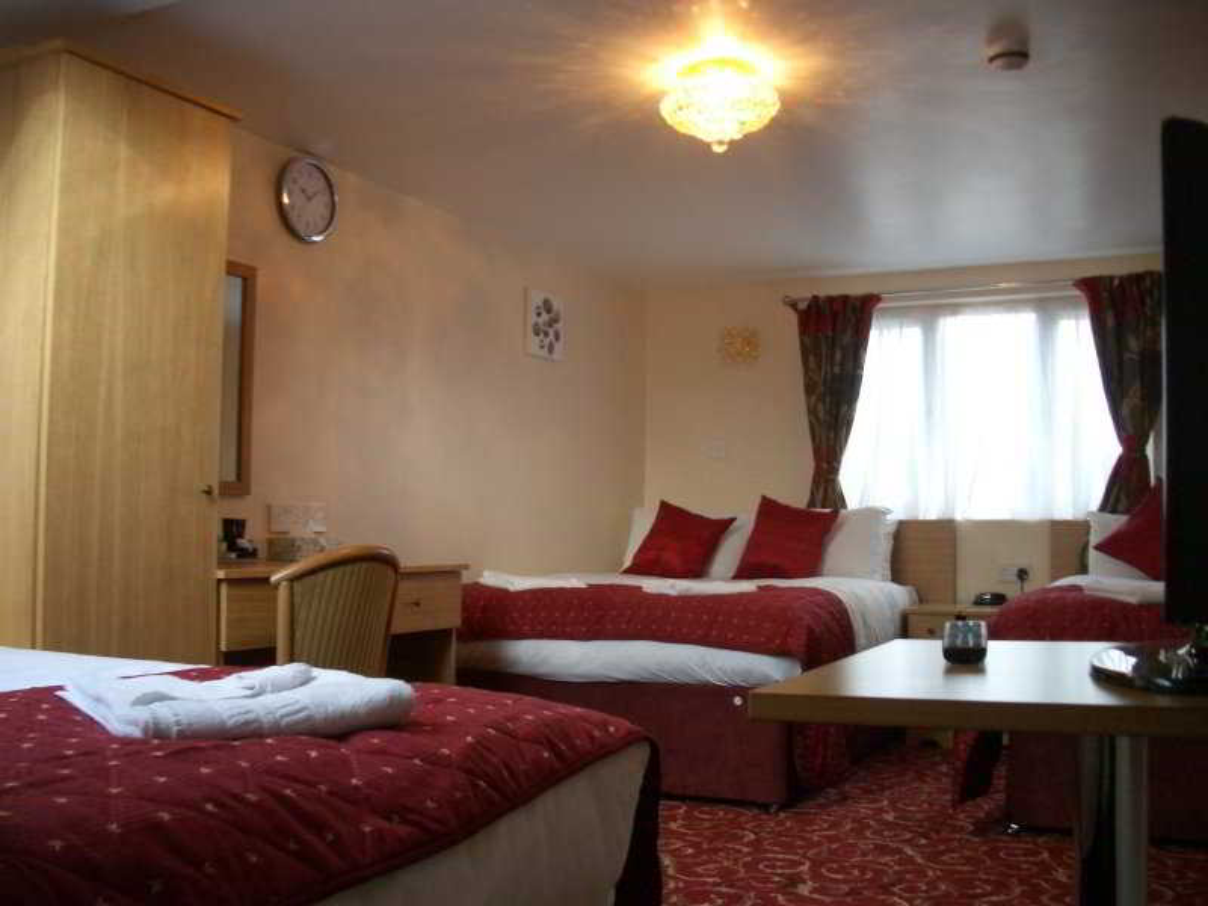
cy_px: 453
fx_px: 1221
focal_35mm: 35
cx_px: 604
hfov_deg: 52.6
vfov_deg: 40.7
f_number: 2.6
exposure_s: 1/60
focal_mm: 5.8
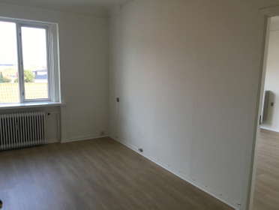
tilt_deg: -8.3
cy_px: 105
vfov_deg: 48.3
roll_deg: -1.0
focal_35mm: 29
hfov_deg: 61.6
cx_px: 140
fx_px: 234
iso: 25
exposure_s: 1/33
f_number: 2.2
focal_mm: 4.15
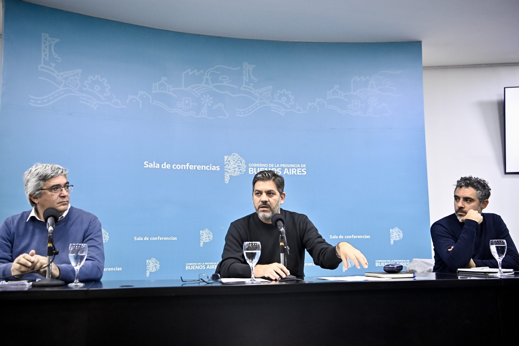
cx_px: 260
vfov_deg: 35.1
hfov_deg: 50.7
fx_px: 548
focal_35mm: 38
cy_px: 173
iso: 5000
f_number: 3.2
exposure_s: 1/320
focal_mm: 38
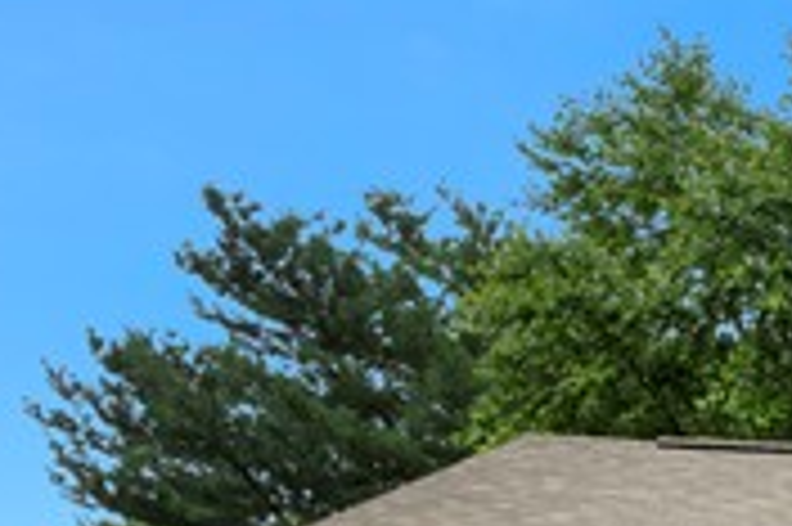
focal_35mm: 99
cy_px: 931
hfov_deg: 13.2
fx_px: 2176
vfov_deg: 12.6
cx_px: 2052
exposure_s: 1/125
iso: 100
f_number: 7.1
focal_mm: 16
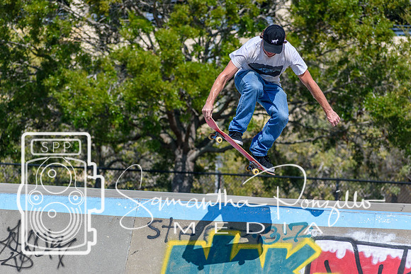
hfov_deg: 7.9
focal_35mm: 260
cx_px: 206
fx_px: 2964
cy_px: 137
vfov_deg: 5.3
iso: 200
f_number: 5.6
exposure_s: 1/2000
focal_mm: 170
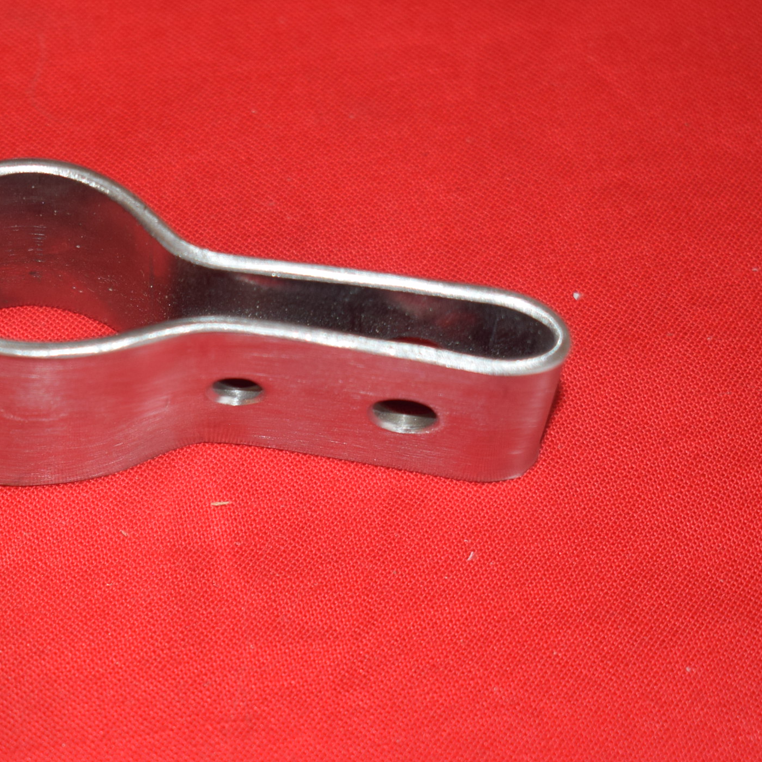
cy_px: 397
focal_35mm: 115
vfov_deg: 15.2
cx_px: 152
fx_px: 2864
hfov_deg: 15.1
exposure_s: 1/40
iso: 320
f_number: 5
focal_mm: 42
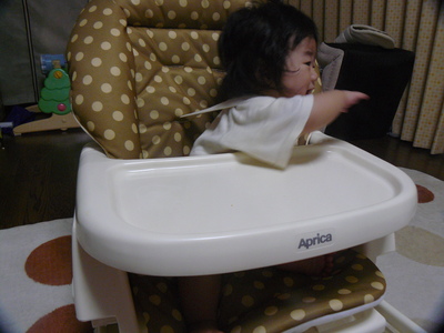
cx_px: 222
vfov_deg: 39.7
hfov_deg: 51.4
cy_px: 166
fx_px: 462
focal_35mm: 36
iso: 200
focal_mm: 6
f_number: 2.8
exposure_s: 1/25
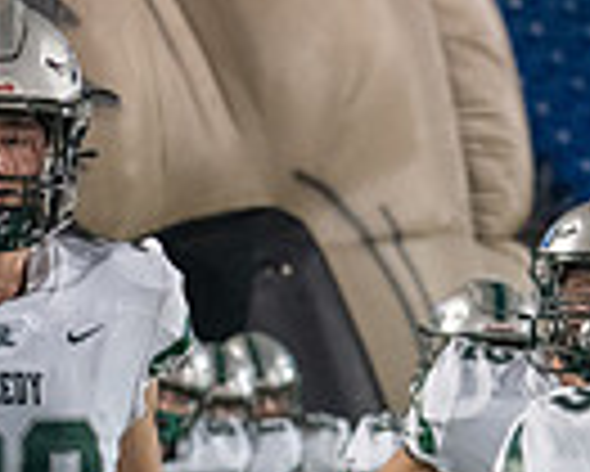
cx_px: 27
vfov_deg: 4.4
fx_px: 6081
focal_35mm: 348
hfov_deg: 5.5
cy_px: 727
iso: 4000
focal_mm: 70
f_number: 3.5
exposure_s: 1/1000
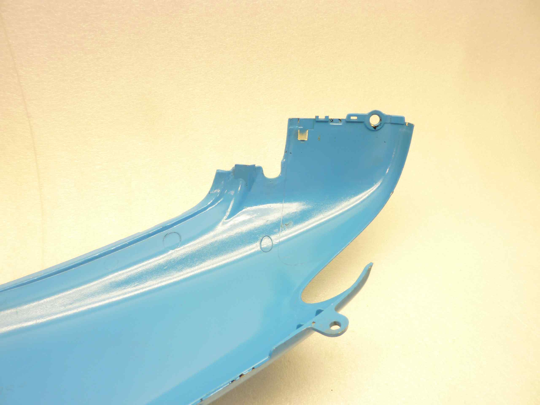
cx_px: 270
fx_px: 390
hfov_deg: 69.4
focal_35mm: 25
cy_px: 202
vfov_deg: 54.9
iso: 80
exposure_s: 1/10
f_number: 3.3
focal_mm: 4.1
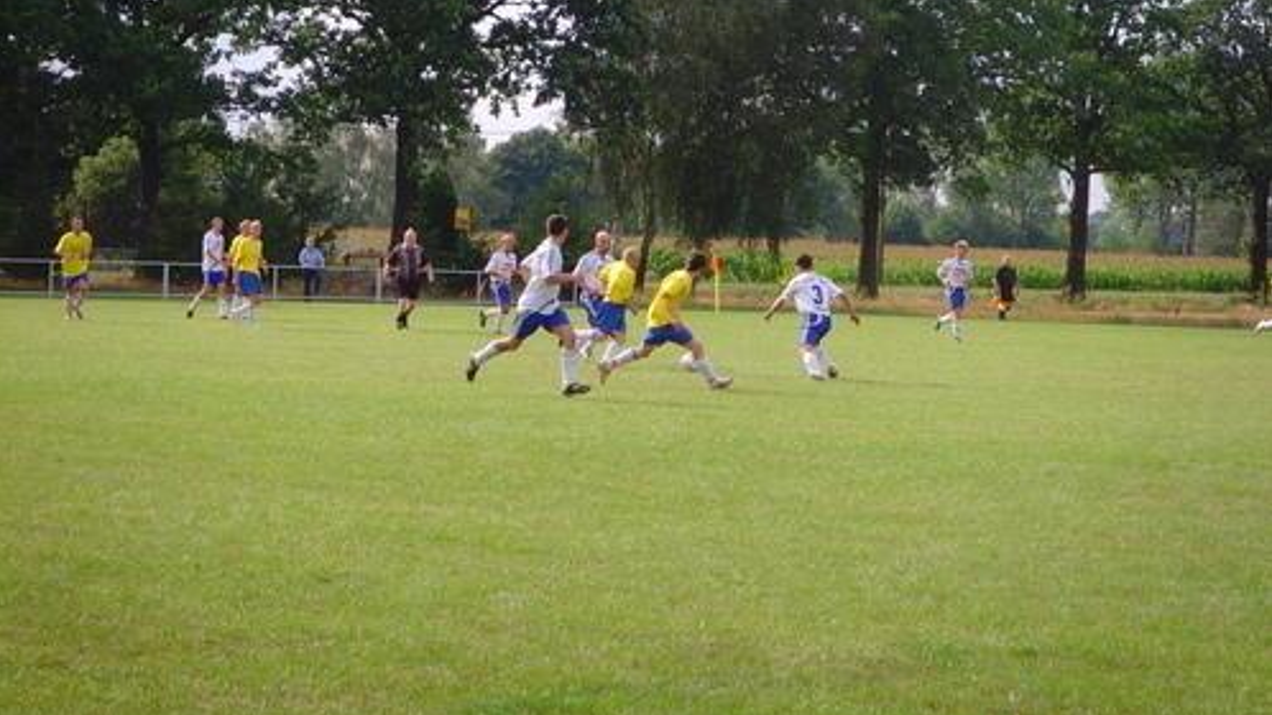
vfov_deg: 9.5
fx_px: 4317
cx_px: 636
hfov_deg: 16.8
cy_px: 246
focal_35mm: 128
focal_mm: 19.8
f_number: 4.5
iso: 80
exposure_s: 1/250
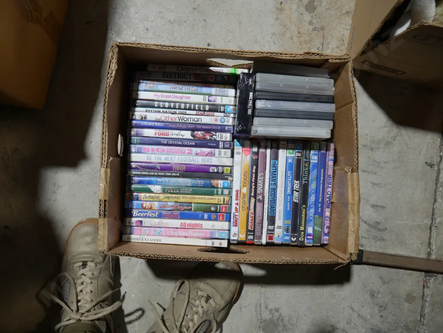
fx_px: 358
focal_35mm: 28
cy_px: 166
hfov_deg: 63.4
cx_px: 222
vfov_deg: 49.8
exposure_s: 1/60
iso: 250
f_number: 4
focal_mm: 14
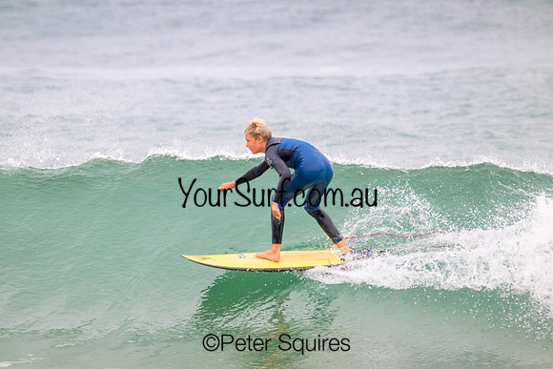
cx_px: 276
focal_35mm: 800
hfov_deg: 2.6
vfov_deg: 1.7
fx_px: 12291
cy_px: 184
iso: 2000
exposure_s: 1/2000
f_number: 11
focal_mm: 800
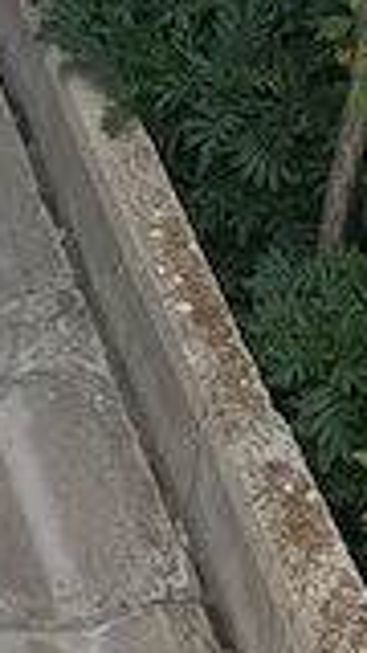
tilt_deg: -14.0
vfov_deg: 12.7
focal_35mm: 142
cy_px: -759
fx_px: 2457
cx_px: -522
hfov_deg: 7.9
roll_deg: -4.0
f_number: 1.6
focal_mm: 5.96
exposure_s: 1/2513
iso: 50
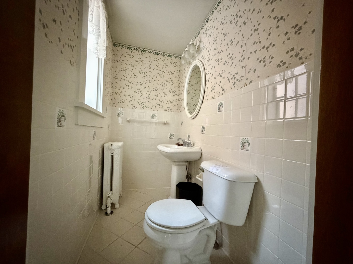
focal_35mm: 14
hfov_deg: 102.1
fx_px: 143
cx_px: 176
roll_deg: -2.2
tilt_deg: -0.4
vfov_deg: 85.7
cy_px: 132
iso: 1250
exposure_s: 1/48
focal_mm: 2.22
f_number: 2.2
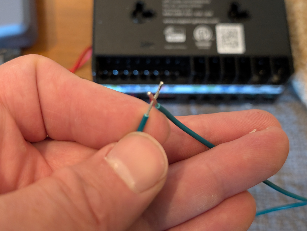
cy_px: 116
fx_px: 435
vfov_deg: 29.7
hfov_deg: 38.9
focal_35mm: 49
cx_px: 154
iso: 592
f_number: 1.68
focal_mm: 6.9
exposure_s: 1/60
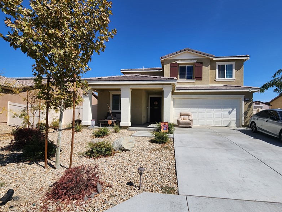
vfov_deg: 74.7
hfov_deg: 90.8
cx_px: 153
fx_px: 138
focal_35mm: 17
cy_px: 112
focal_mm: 2.2
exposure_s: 1/2913
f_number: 2.2
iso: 50
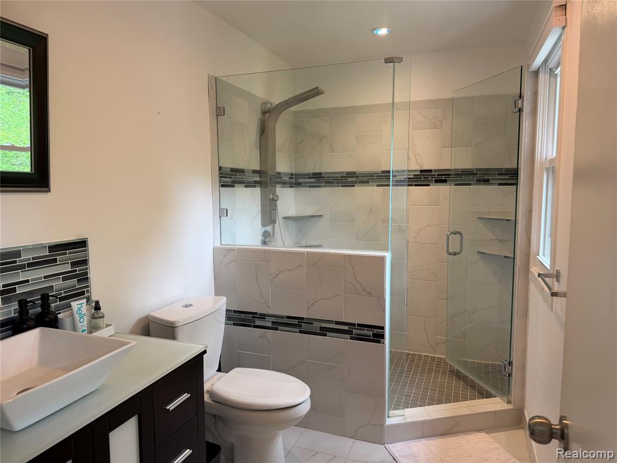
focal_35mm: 24
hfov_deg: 71.6
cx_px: 308
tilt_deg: -5.6
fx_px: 428
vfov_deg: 56.8
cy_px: 232
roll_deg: +0.8
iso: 160
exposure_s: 1/60
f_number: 1.78
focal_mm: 6.76
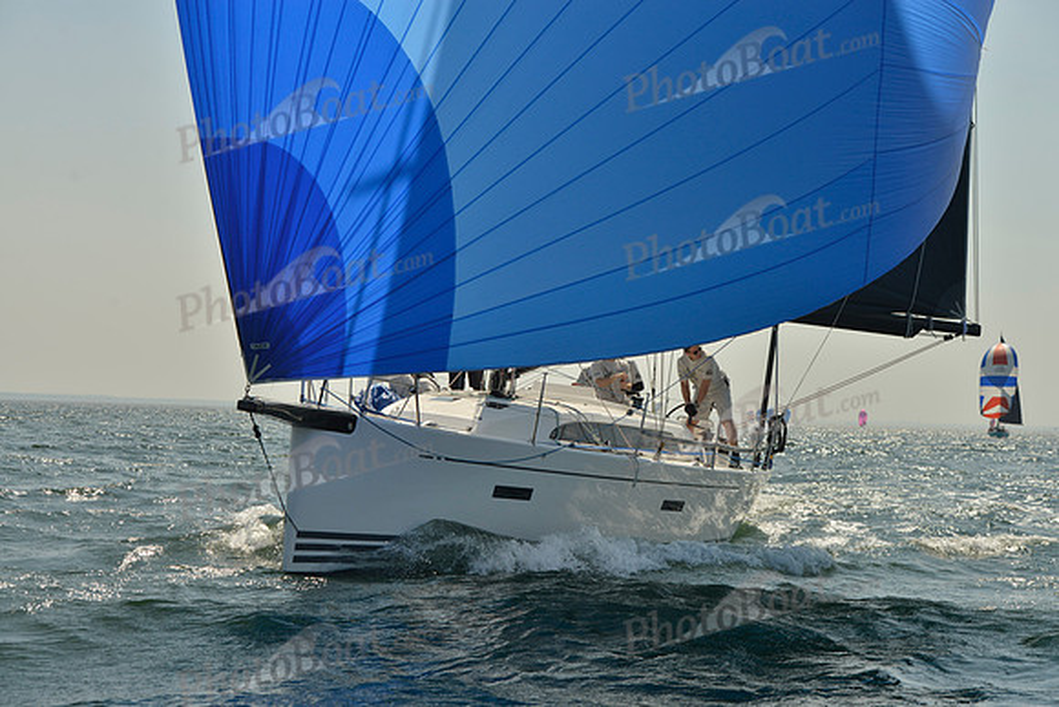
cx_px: 530
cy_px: 354
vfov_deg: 19.5
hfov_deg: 28.8
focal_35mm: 70
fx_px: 2060
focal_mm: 70
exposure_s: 1/1250
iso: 200
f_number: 9
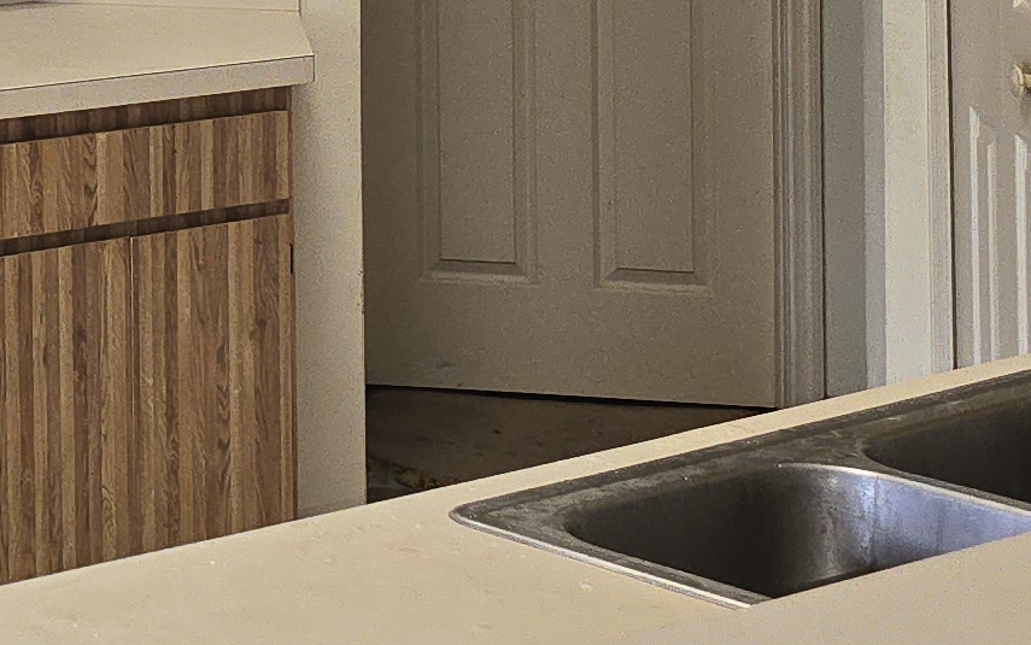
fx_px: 3204
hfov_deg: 16.5
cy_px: -547
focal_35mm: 114
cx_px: -545
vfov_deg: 10.7
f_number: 1.7
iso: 100
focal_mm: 6.3
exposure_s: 1/30
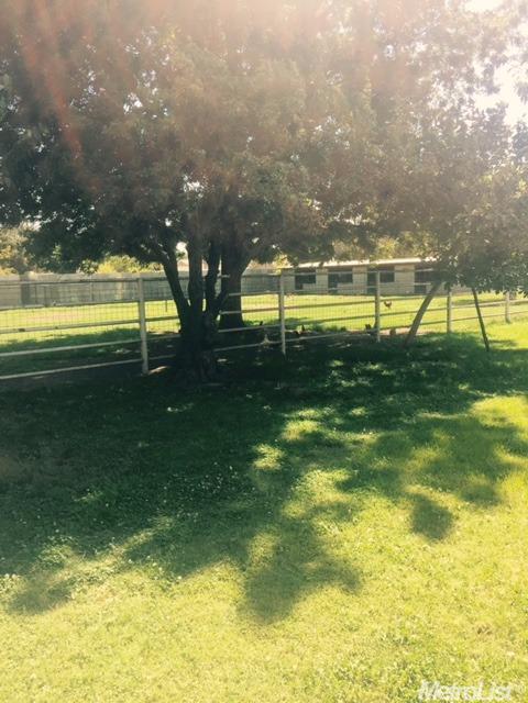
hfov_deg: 48.2
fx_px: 590
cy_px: 352
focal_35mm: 29
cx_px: 264
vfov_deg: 61.7
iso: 32
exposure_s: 1/590
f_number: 2.2
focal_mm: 4.15
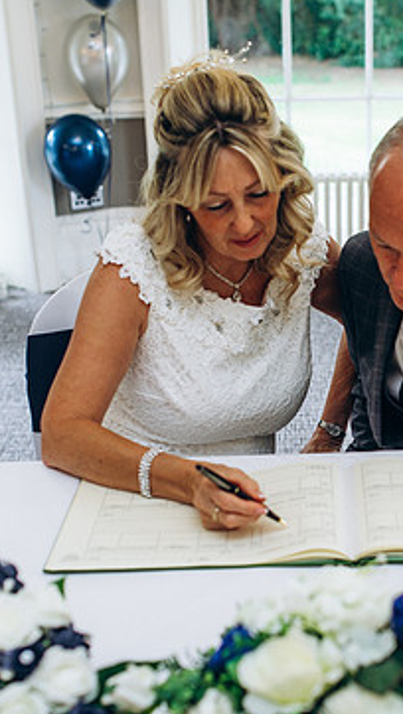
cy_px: 375
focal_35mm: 60
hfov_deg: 19.8
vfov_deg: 34.9
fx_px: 1138
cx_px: 346
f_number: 2.8
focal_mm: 35
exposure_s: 1/100
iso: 160
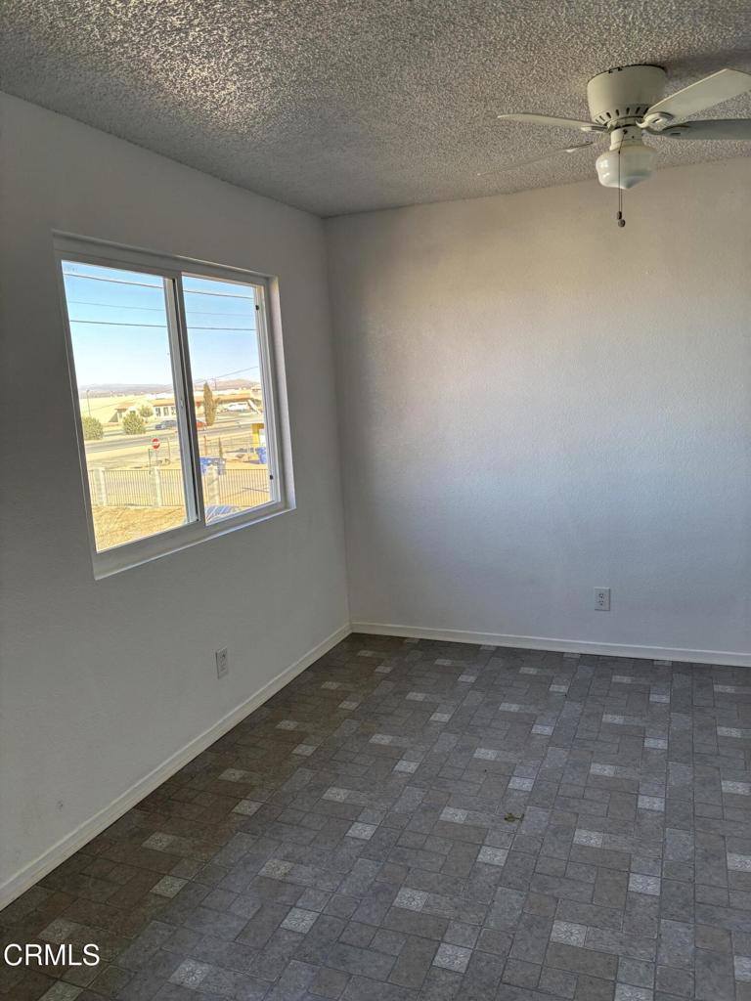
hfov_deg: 53.1
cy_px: 500
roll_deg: +2.7
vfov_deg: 67.3
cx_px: 376
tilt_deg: -8.5
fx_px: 752
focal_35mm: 26
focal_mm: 5.96
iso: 64
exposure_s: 1/171
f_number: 1.6
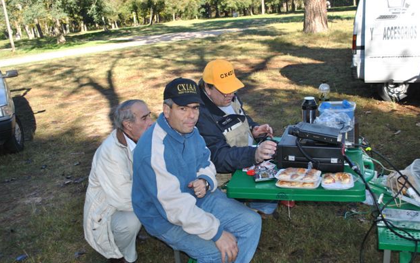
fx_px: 435
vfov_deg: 33.6
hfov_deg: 51.5
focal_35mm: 38
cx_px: 216
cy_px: 137
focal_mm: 24
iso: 100
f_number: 4
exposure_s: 1/160
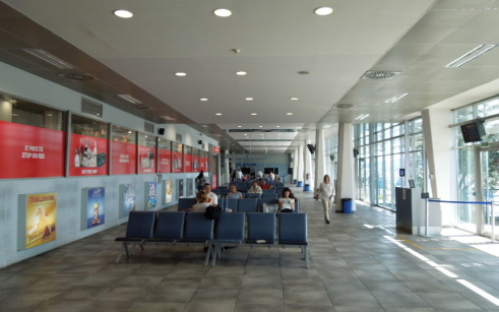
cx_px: 253
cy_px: 151
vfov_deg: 46.0
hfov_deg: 68.4
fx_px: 367
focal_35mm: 27
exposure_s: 1/50
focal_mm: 4.5
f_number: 3.3
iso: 100
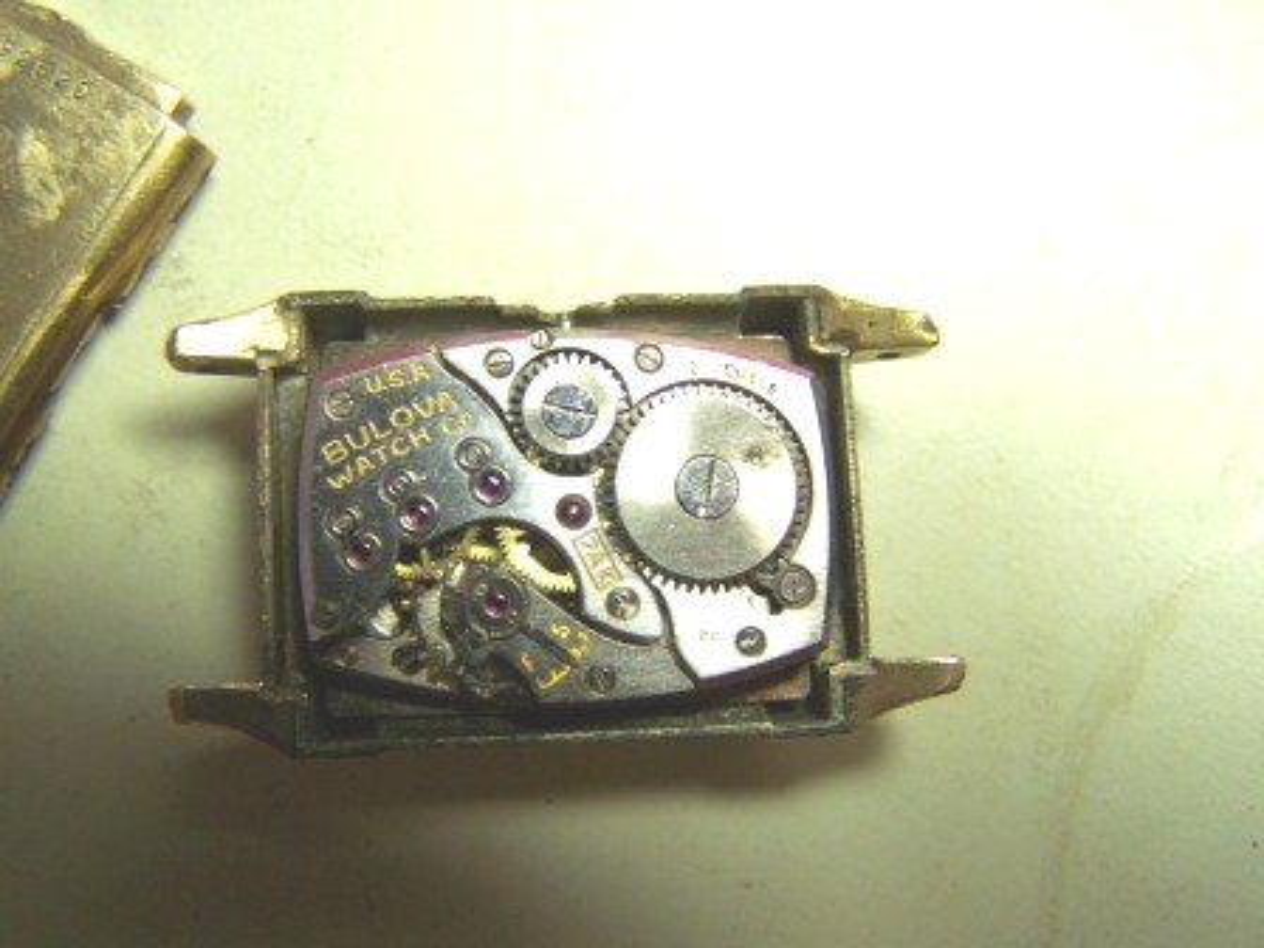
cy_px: 474
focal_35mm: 38
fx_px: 1388
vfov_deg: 37.7
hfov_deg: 49.0
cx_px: 632
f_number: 2.8
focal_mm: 6.3
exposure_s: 1/30
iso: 125
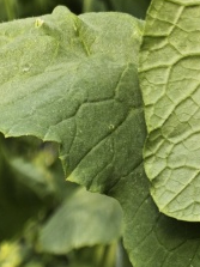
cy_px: 626
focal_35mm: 110
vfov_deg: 13.5
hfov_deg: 12.8
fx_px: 848
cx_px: -91
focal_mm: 5.43
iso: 50
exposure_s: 1/315
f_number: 1.8
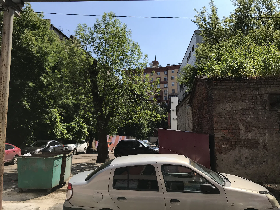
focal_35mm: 28
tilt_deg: +7.3
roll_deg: -1.1
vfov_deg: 49.7
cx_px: 140
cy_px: 105
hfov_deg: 63.4
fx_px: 226
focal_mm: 3.99
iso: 20
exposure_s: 1/2283
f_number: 1.8
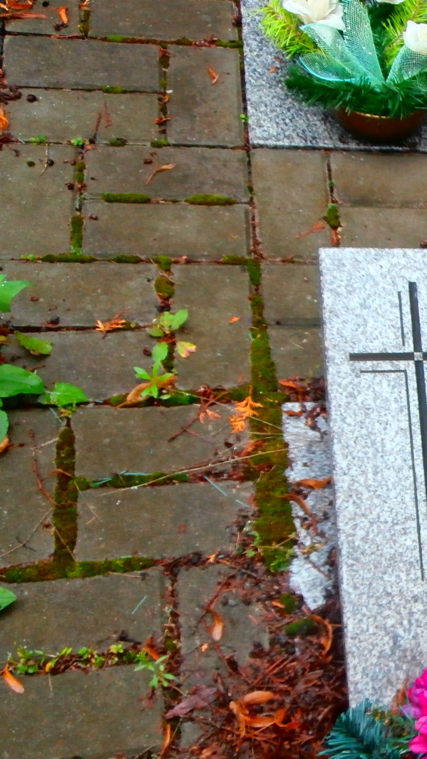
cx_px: 613
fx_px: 1147
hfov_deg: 18.9
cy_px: 436
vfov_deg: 36.5
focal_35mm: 57
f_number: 3.5
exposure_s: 1/50
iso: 200
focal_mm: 5.36
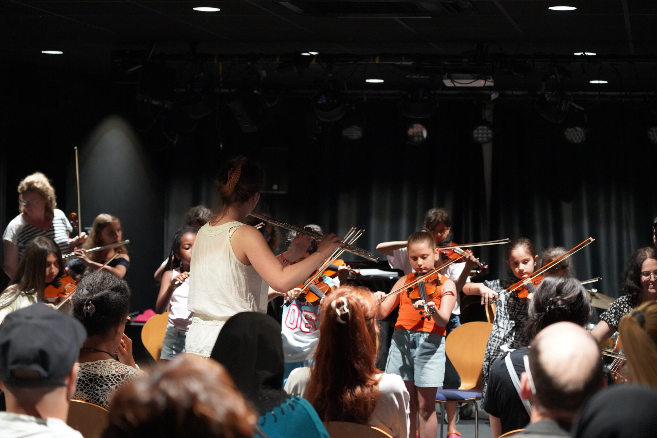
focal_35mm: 82
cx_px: 328
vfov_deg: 16.6
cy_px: 219
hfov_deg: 24.8
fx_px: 1496
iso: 10000
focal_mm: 82
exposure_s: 1/160
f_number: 4
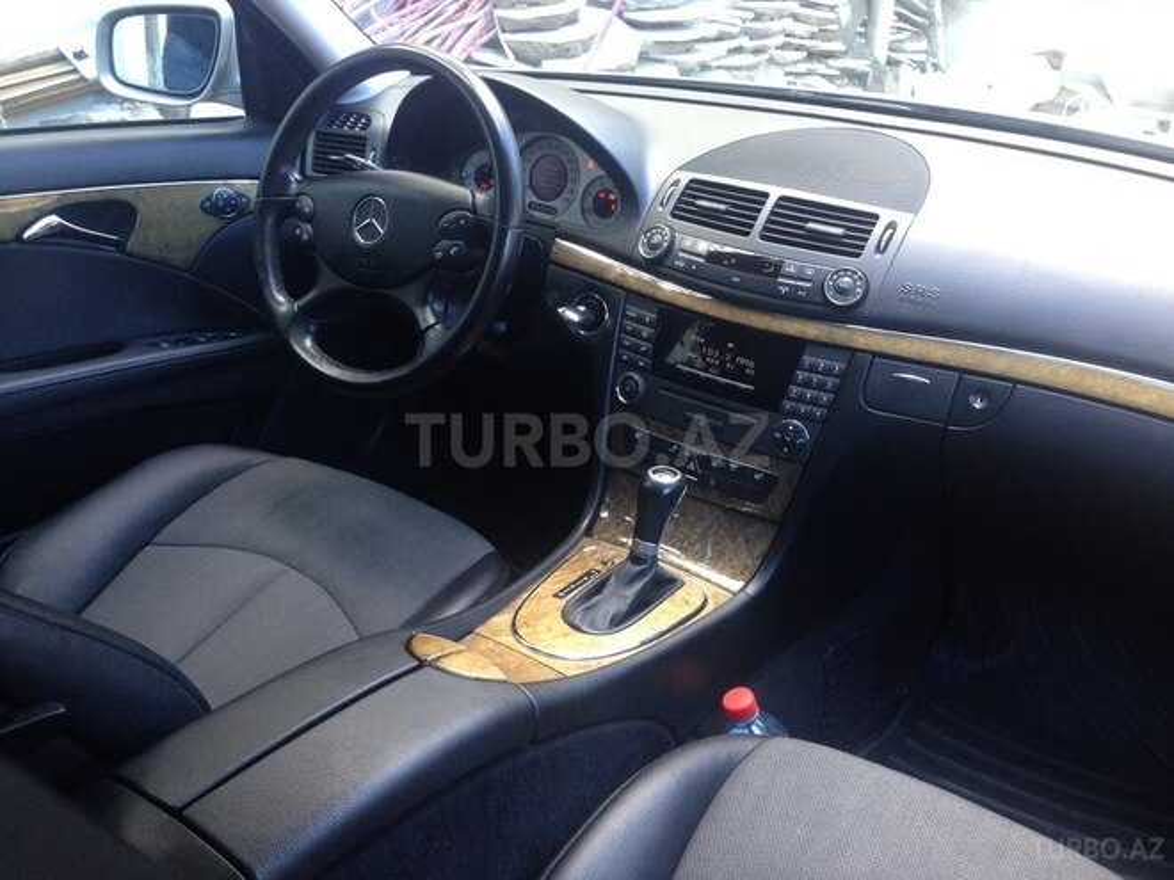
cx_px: 587
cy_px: 440
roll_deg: -3.5
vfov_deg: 42.9
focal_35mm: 33
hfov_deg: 55.4
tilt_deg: -23.5
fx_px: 1119
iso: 80
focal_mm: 4.12
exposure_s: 1/20
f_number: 2.4
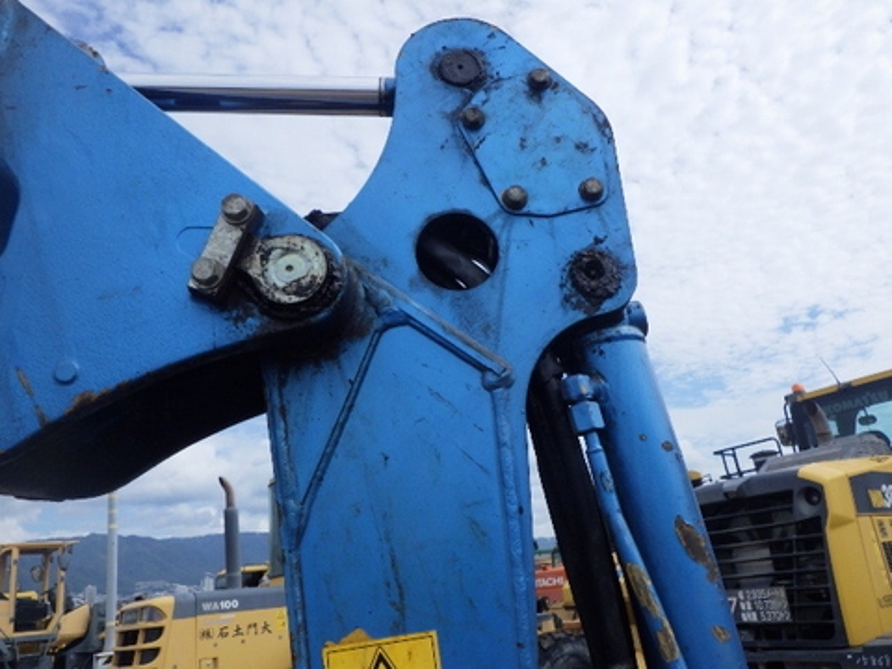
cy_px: 334
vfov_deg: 49.7
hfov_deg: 63.4
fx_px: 722
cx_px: 446
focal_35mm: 28
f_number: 4.2
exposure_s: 1/2500
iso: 250
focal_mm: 5
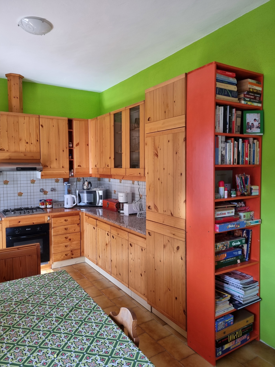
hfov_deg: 53.1
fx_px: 275
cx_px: 138
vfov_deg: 67.3
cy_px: 184
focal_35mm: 26
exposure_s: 1/100
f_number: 1.8
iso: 100
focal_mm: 5.4
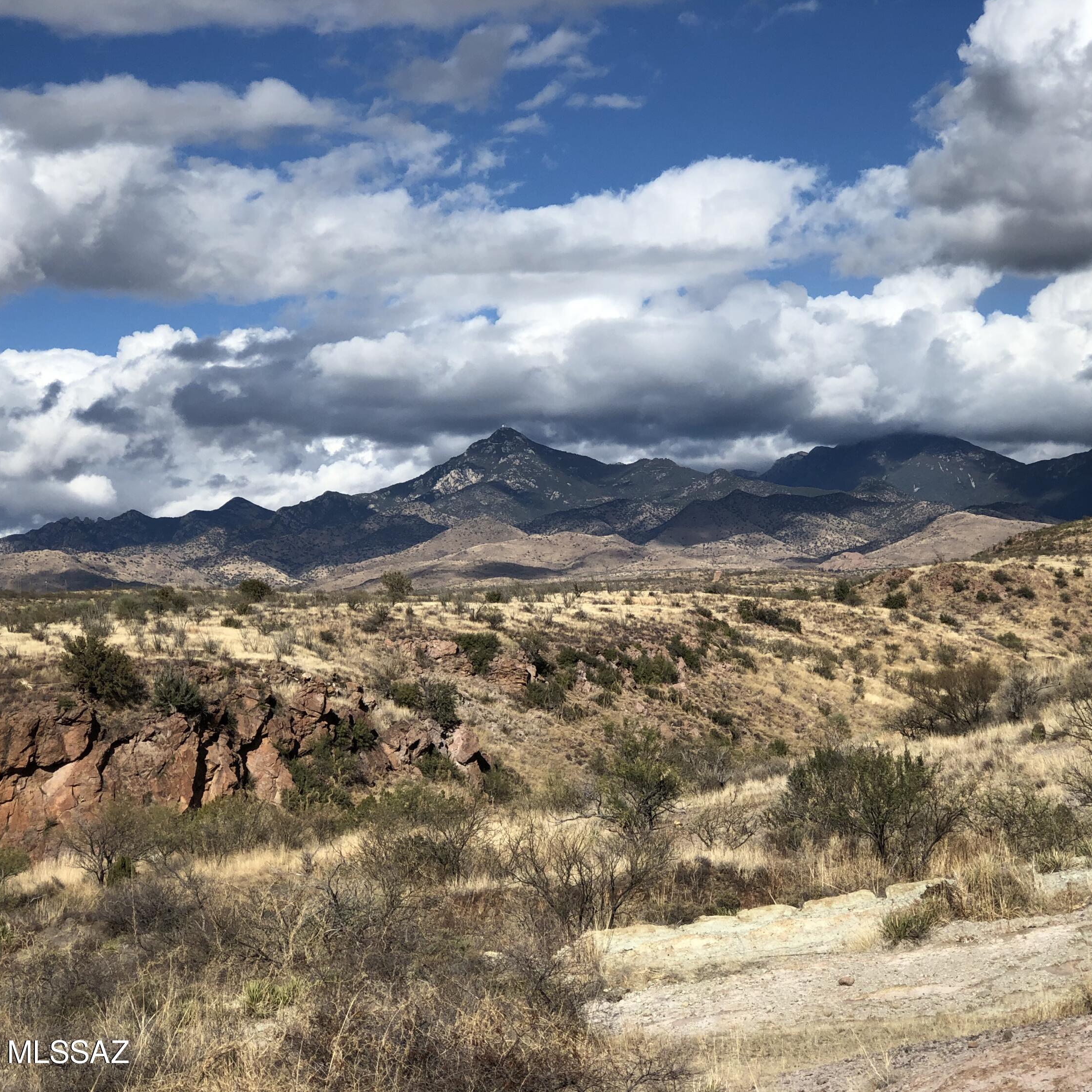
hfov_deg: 25.3
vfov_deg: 25.4
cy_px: 550
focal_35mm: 68
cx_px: 641
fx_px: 2427
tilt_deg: -0.4
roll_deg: +1.1
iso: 20
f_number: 2.8
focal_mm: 6.6
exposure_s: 1/1621
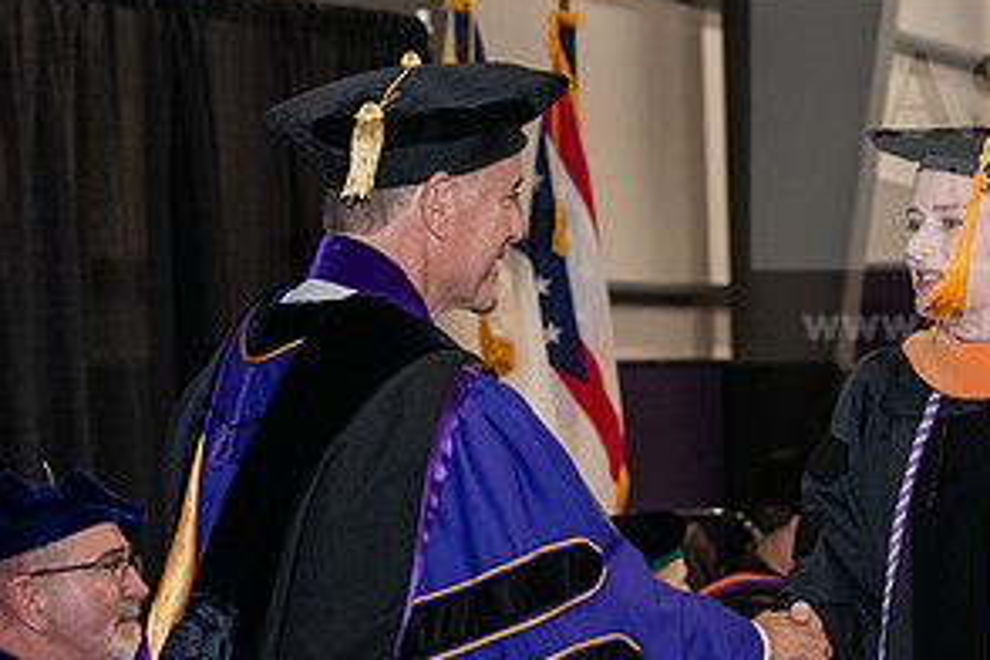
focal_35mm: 138
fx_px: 3795
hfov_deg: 14.8
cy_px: 396
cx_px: 650
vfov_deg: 9.9
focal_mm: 70
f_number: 5.6
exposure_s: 1/200
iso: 2500
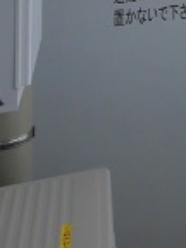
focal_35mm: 95
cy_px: -193
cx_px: 421
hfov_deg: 12.7
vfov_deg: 17.1
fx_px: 681
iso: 640
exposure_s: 1/400
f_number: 13
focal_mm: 7
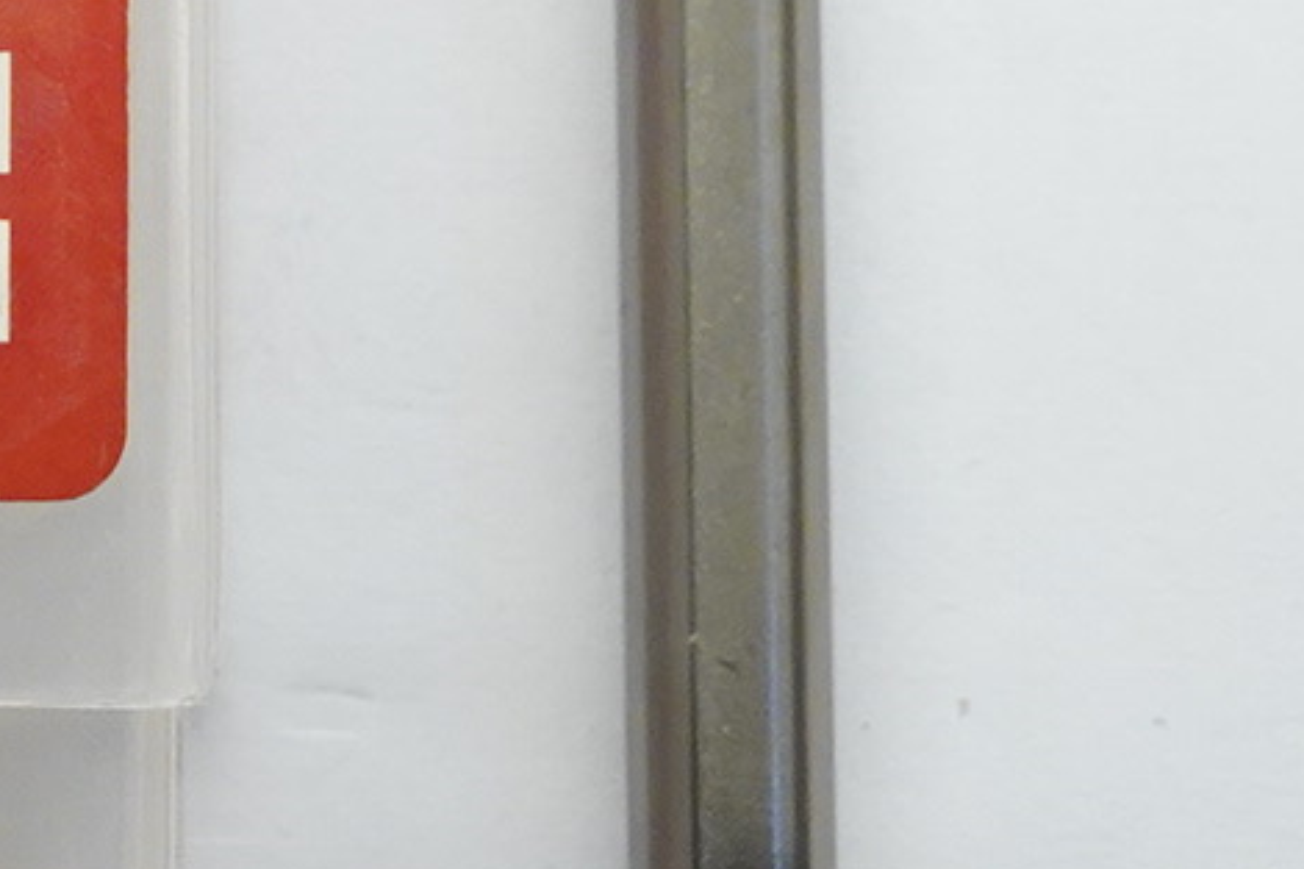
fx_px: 6373
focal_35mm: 176
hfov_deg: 11.6
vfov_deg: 7.6
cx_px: 61
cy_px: -469
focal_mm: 28
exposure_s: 1/100
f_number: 9
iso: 3200
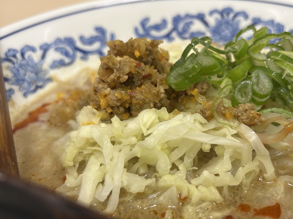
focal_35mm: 34
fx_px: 288
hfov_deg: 53.5
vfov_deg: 41.7
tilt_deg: -35.1
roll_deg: +3.9
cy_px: 126
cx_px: 178
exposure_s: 1/50
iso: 100
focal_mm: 5.7
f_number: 1.5
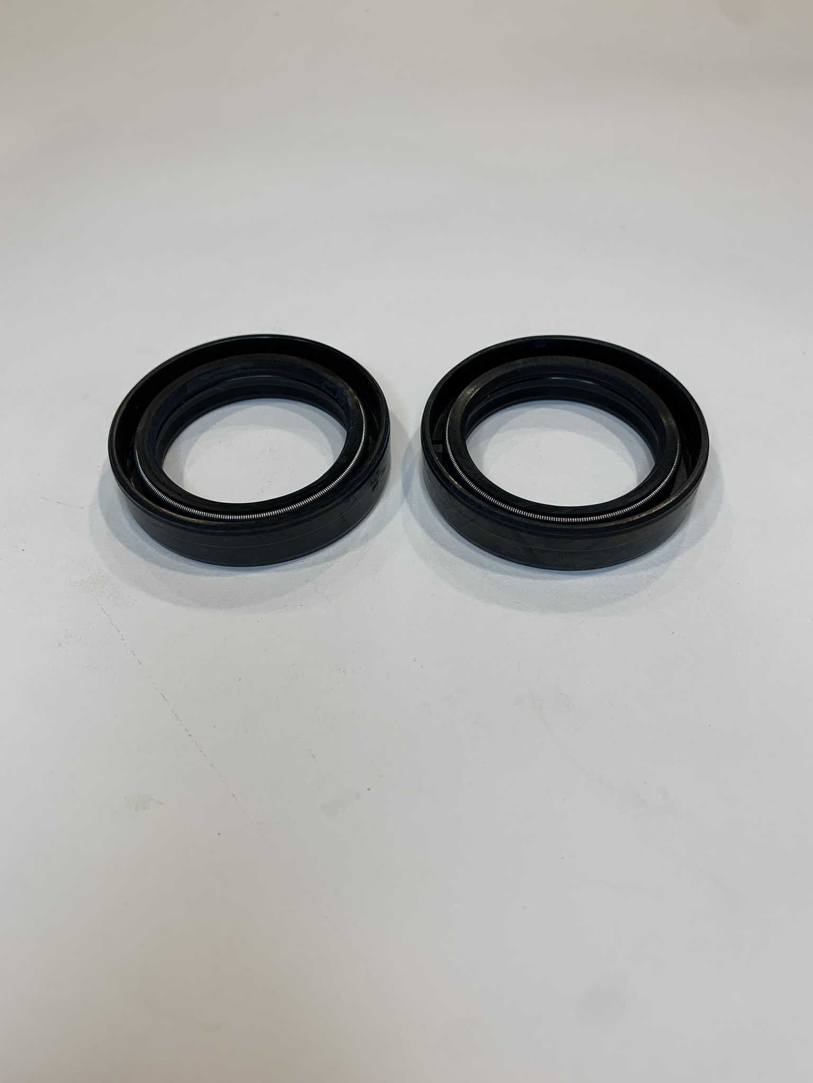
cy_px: 542
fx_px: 814
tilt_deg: -53.3
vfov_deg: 67.3
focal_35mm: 26
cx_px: 406
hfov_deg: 53.1
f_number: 1.8
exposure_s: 1/122
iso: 40
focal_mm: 4.25
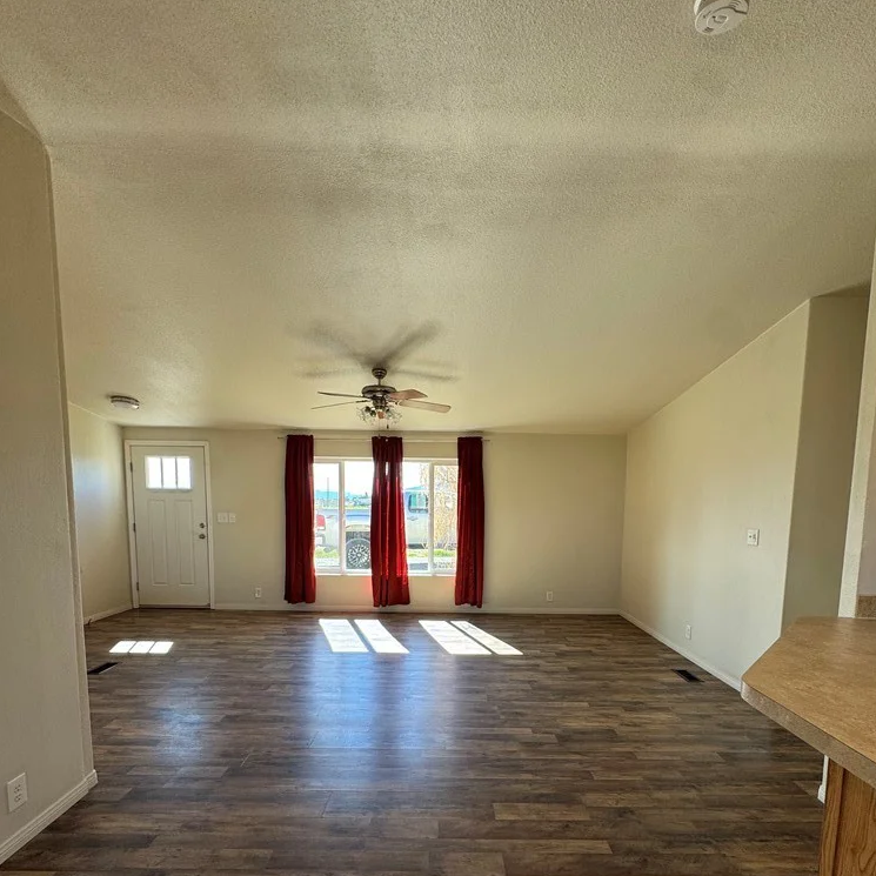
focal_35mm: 17
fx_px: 487
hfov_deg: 84.0
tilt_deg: -6.0
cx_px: 447
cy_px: 553
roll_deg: -0.7
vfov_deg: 82.2
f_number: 2.2
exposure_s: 1/120
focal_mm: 2.22
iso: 64
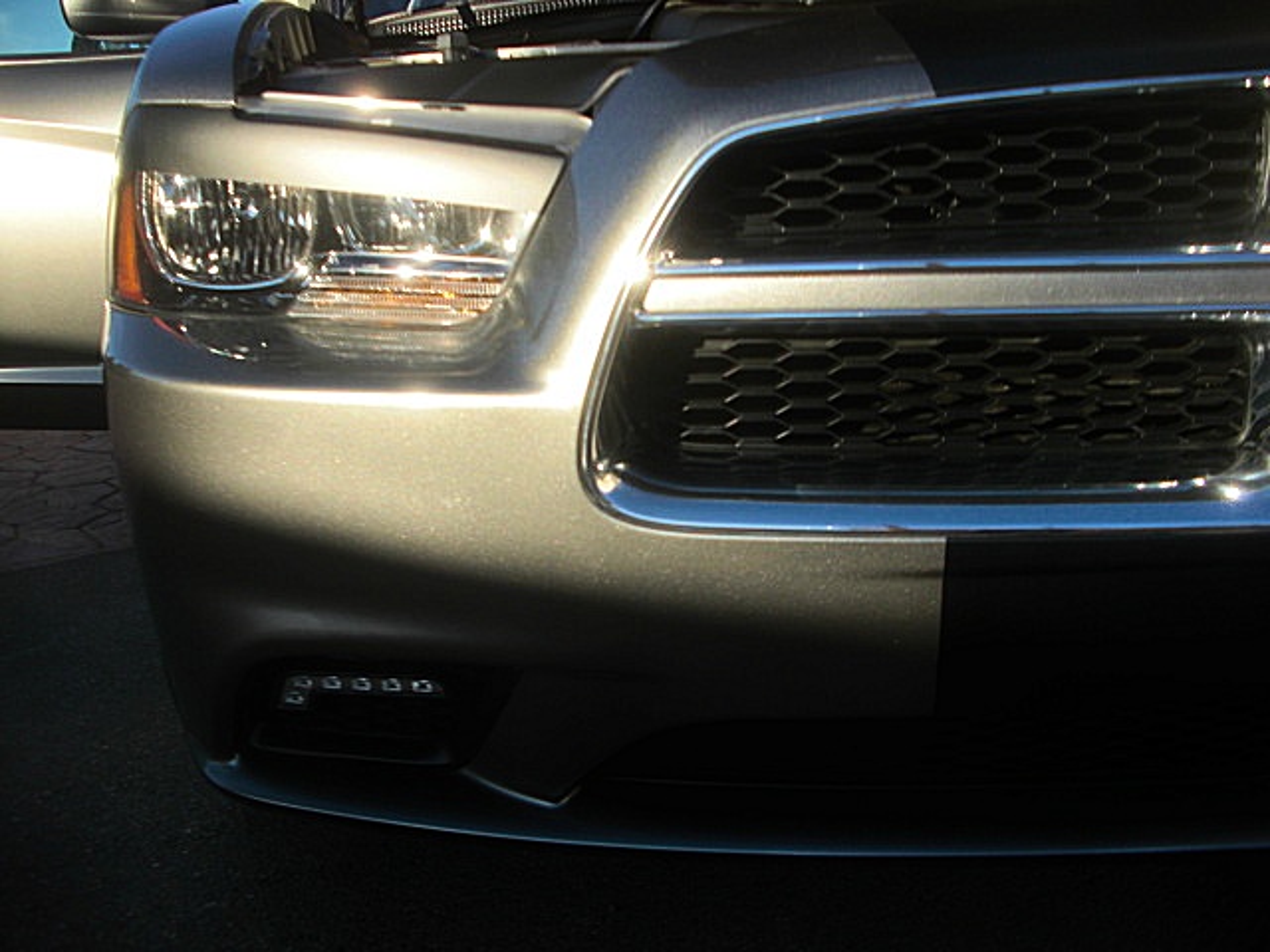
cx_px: 635
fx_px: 1321
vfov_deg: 39.7
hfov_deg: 51.4
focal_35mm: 36
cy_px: 476
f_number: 2.8
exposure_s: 1/400
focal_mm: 6.3
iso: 50
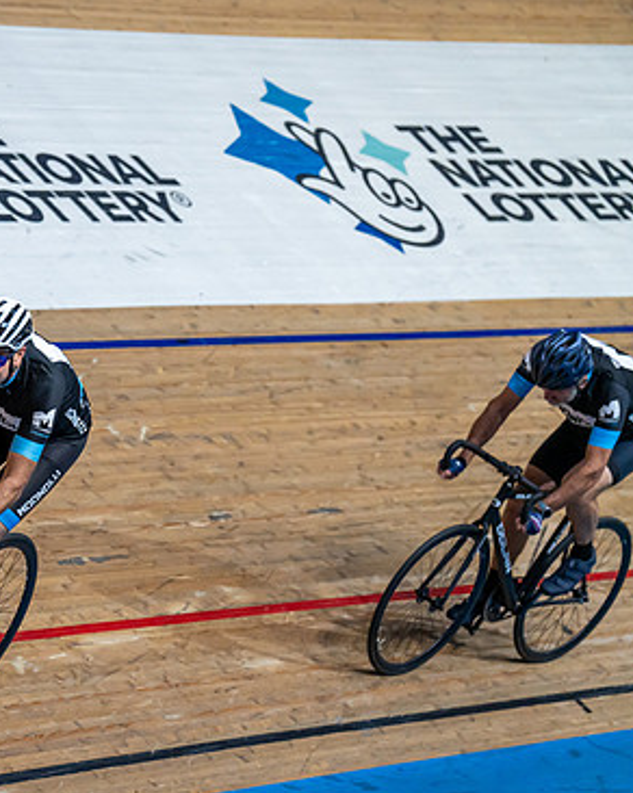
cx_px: 11
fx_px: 4926
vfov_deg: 9.2
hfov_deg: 7.3
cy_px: 382
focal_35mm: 210
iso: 3200
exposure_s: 1/1000
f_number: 2.8
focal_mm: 141
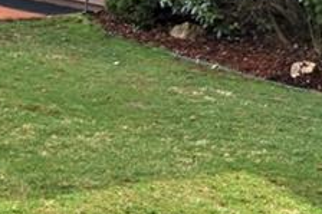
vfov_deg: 12.2
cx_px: 414
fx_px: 858
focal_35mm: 96
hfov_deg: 19.6
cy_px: -245
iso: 400
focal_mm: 14
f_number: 6.3
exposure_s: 1/160
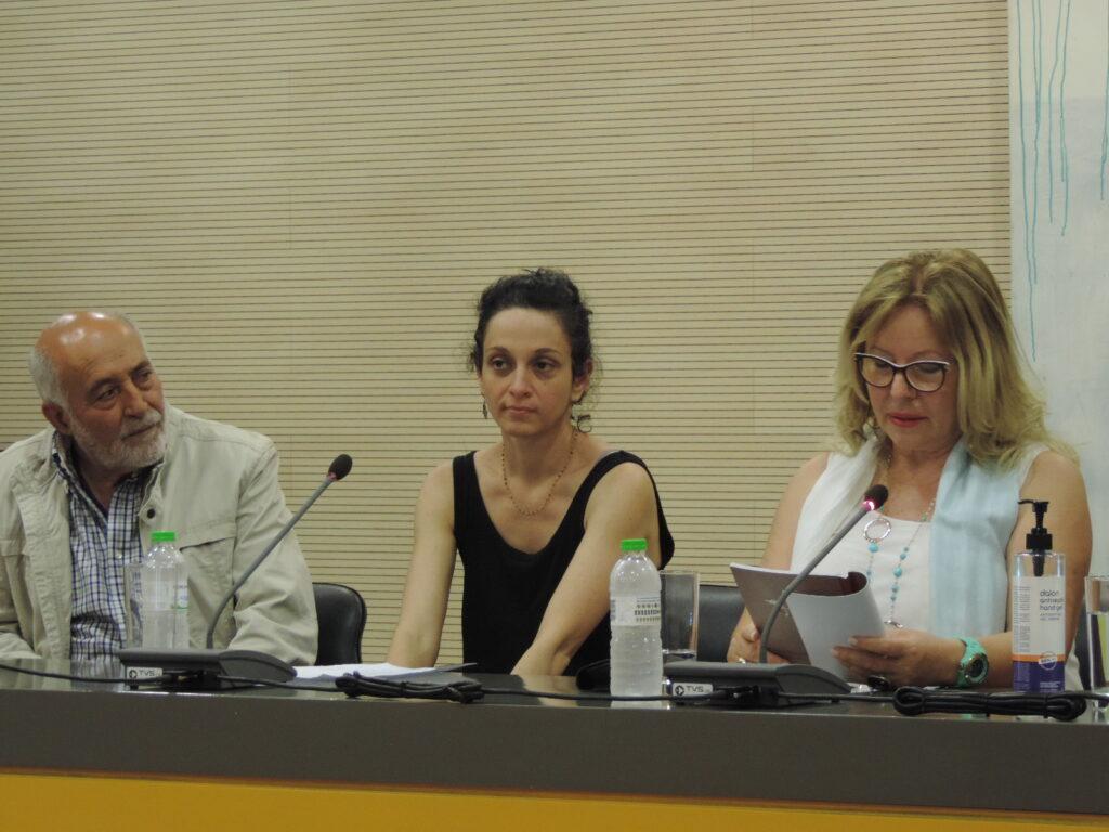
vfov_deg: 11.0
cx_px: 554
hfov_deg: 14.6
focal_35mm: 135
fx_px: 4325
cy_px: 416
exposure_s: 1/30
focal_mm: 24
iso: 640
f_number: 4.3
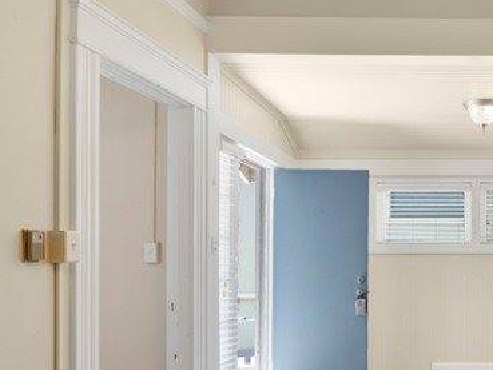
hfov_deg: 42.2
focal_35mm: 40
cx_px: 461
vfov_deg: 35.7
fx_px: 570
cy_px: 237
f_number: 7.1
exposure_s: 1/15
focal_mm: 15
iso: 640
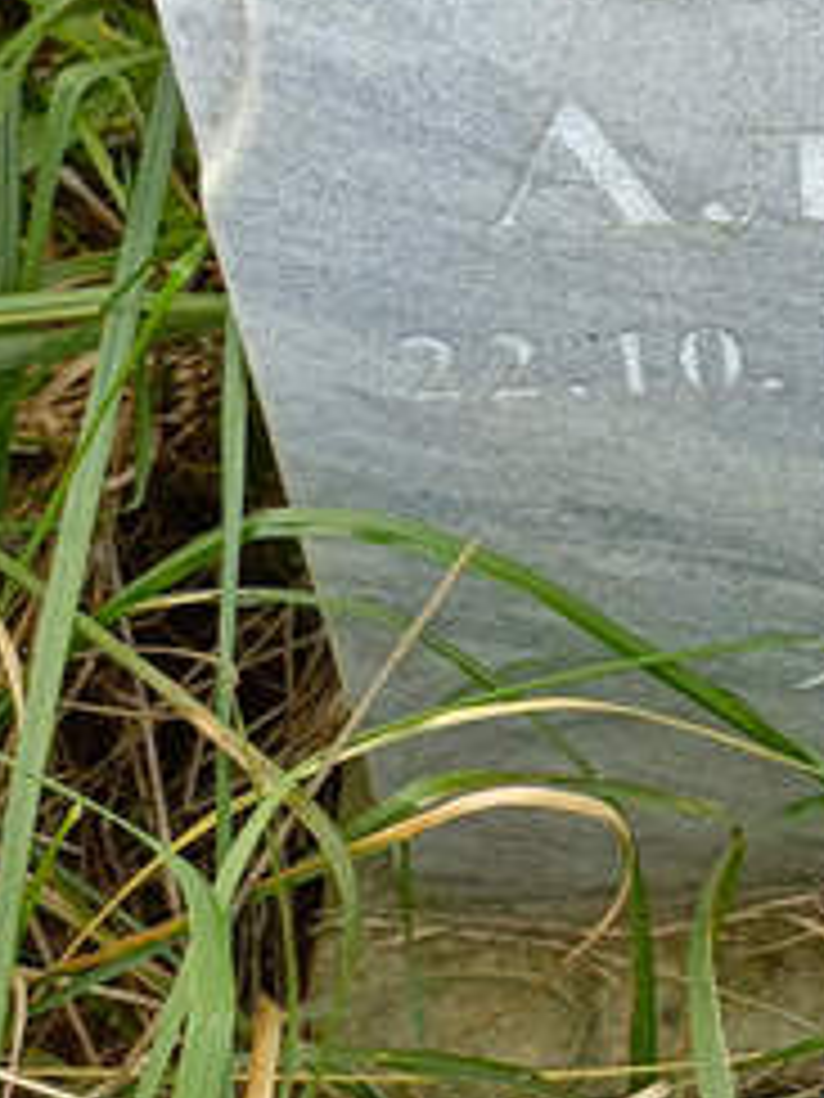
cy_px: 274
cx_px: 1432
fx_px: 2603
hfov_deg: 15.7
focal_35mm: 82
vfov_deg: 23.6
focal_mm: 4.76
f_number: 1.69
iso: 113
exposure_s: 1/101
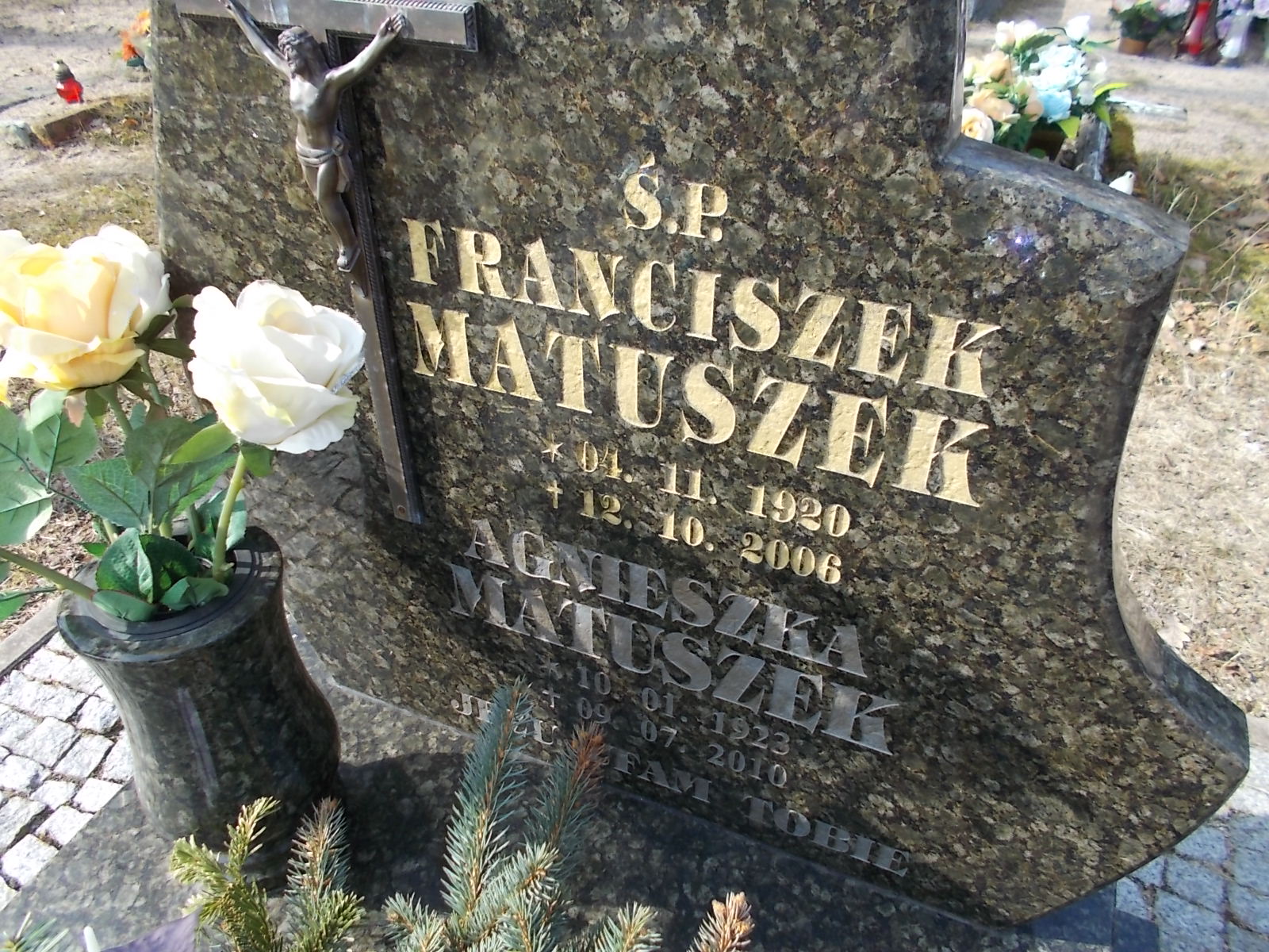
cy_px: 476
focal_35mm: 26
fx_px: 953
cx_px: 634
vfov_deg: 53.1
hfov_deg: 67.3
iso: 80
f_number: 3.2
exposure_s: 1/250
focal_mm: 4.6
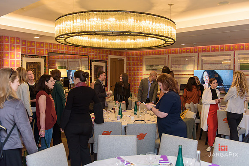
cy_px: 83
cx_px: 124
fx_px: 235
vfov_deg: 38.9
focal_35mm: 34
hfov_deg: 55.8
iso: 1000
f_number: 3.2
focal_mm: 34
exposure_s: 1/125
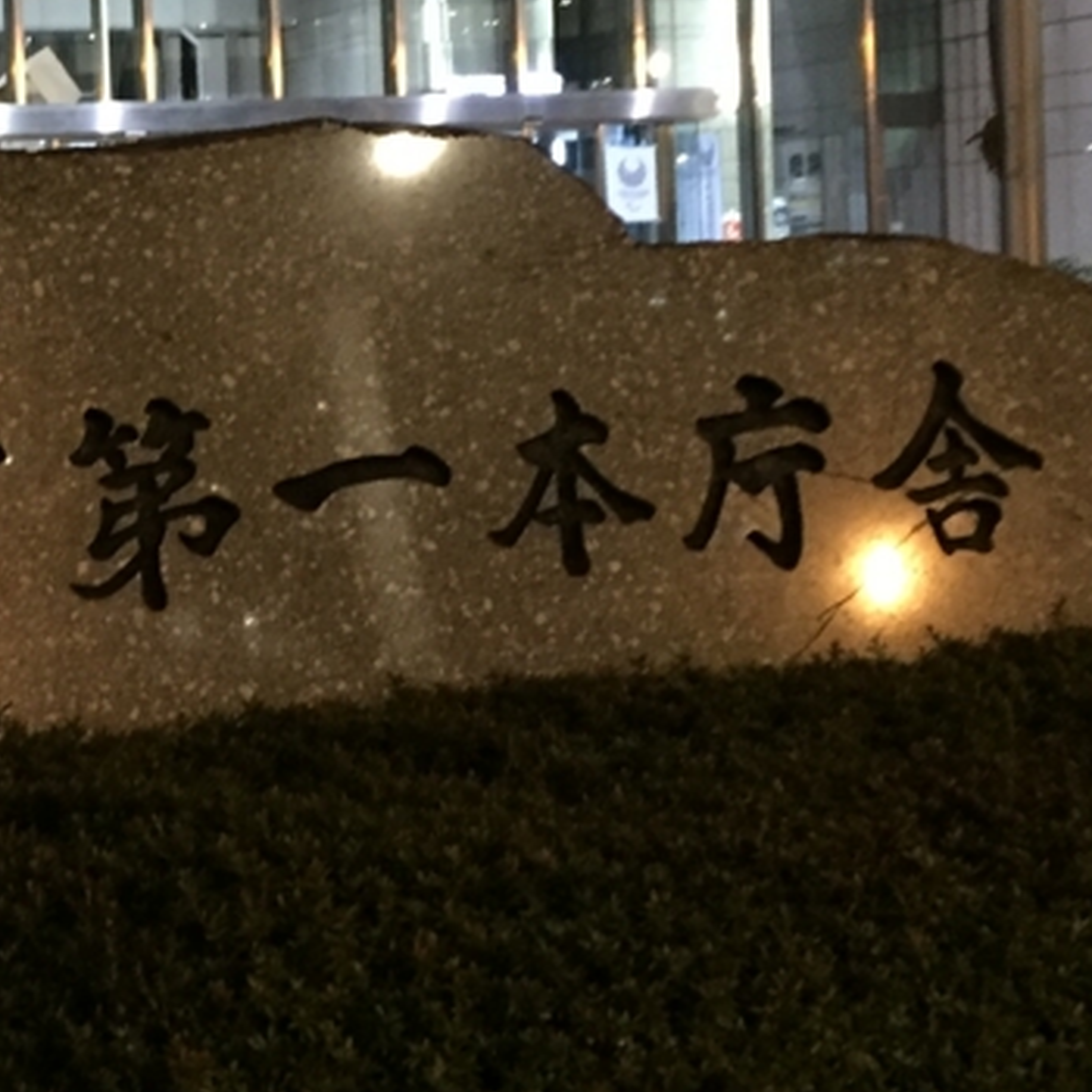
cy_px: 340
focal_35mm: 75
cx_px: 115
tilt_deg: -1.9
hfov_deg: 22.5
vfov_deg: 22.9
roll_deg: +1.8
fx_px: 2677
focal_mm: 4.15
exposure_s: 1/15
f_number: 2.2
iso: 500
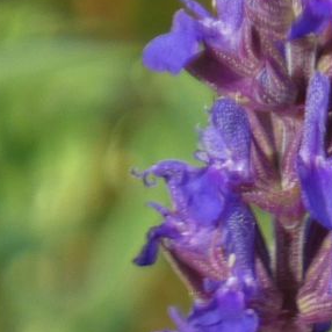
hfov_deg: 0.6
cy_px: 95
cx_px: 452
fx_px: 30317
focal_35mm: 2794
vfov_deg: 0.6
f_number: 5.7
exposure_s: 1/125
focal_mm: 189.9
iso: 100
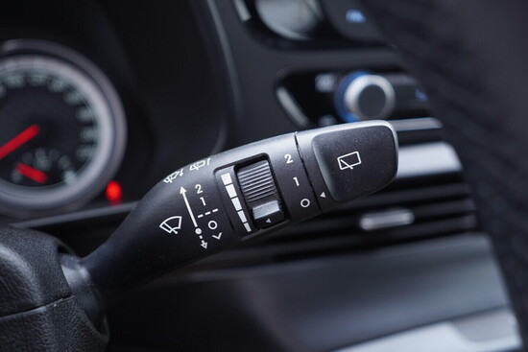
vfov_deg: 36.9
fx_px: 528
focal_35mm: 36
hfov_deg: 53.1
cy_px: 176
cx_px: 264
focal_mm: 24
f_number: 2.8
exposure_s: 1/40
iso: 400
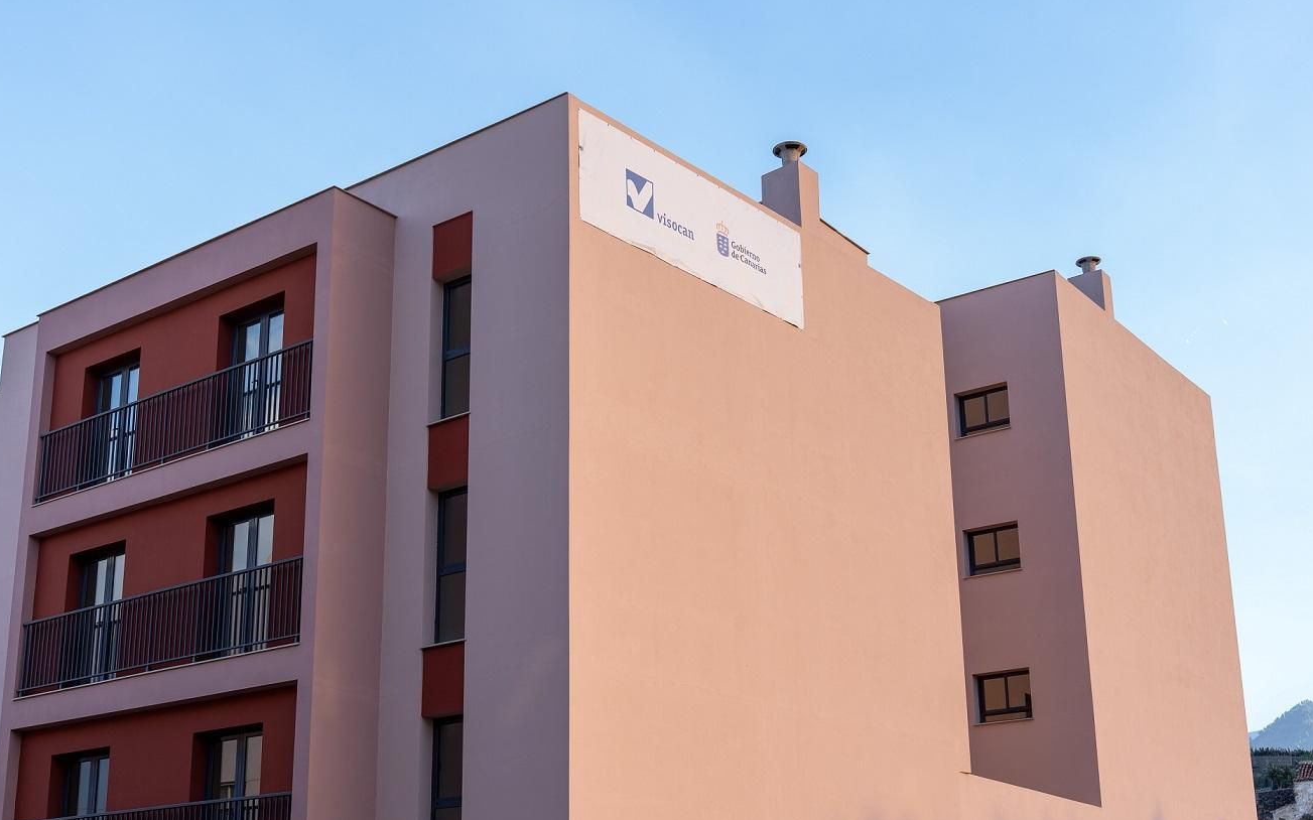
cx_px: 608
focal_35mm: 46
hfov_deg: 43.5
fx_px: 1646
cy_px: 543
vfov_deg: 27.8
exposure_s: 1/160
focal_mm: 35
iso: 125
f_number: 4
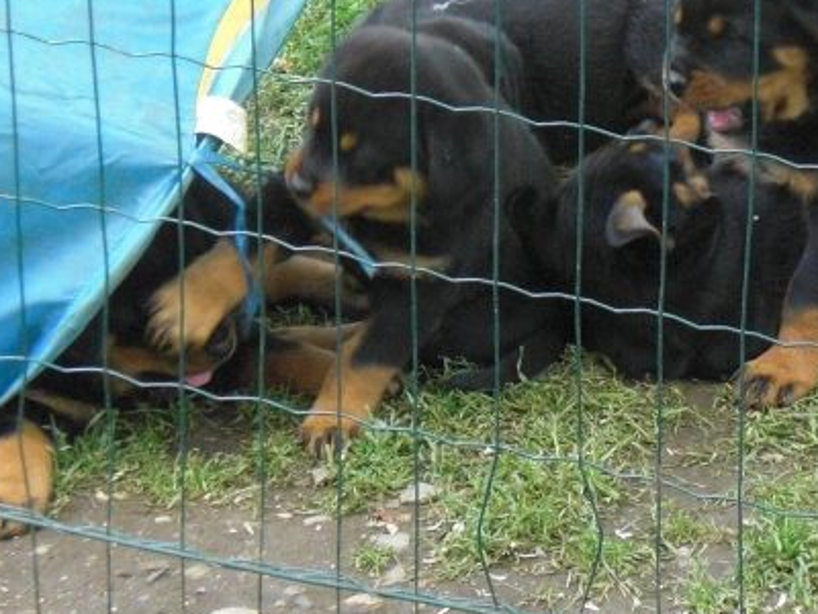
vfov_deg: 8.5
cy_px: 207
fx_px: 4112
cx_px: 695
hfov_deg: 11.3
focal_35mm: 174
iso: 400
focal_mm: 14.49
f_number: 5
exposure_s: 1/100
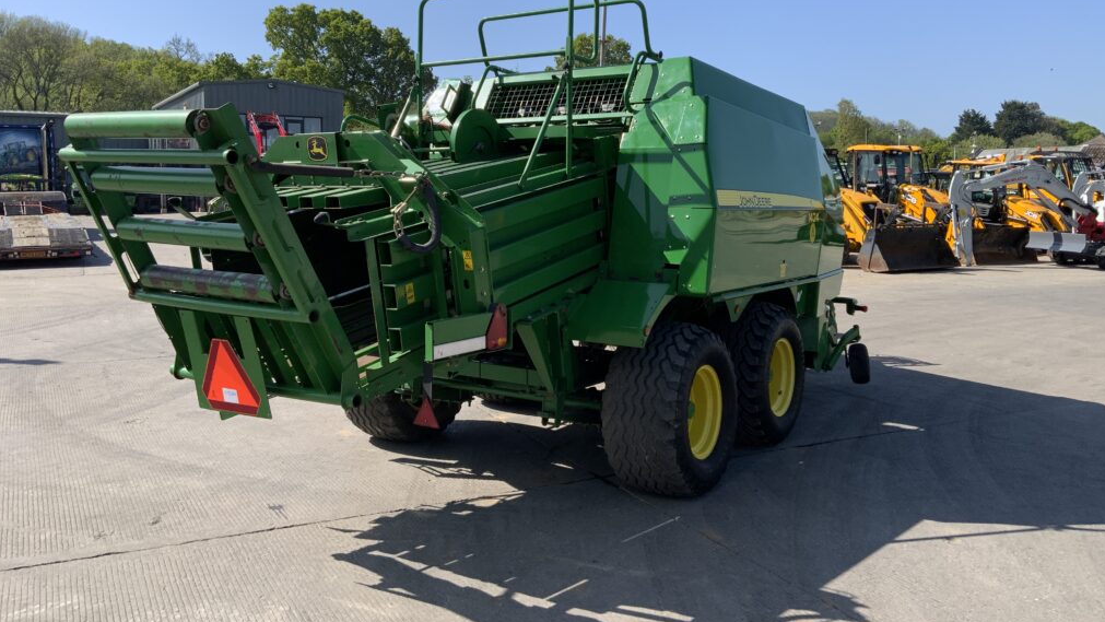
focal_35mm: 32
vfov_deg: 36.4
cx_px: 551
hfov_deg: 61.0
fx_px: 938
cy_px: 224
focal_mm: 3
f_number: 1.8
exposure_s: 1/1534
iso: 16
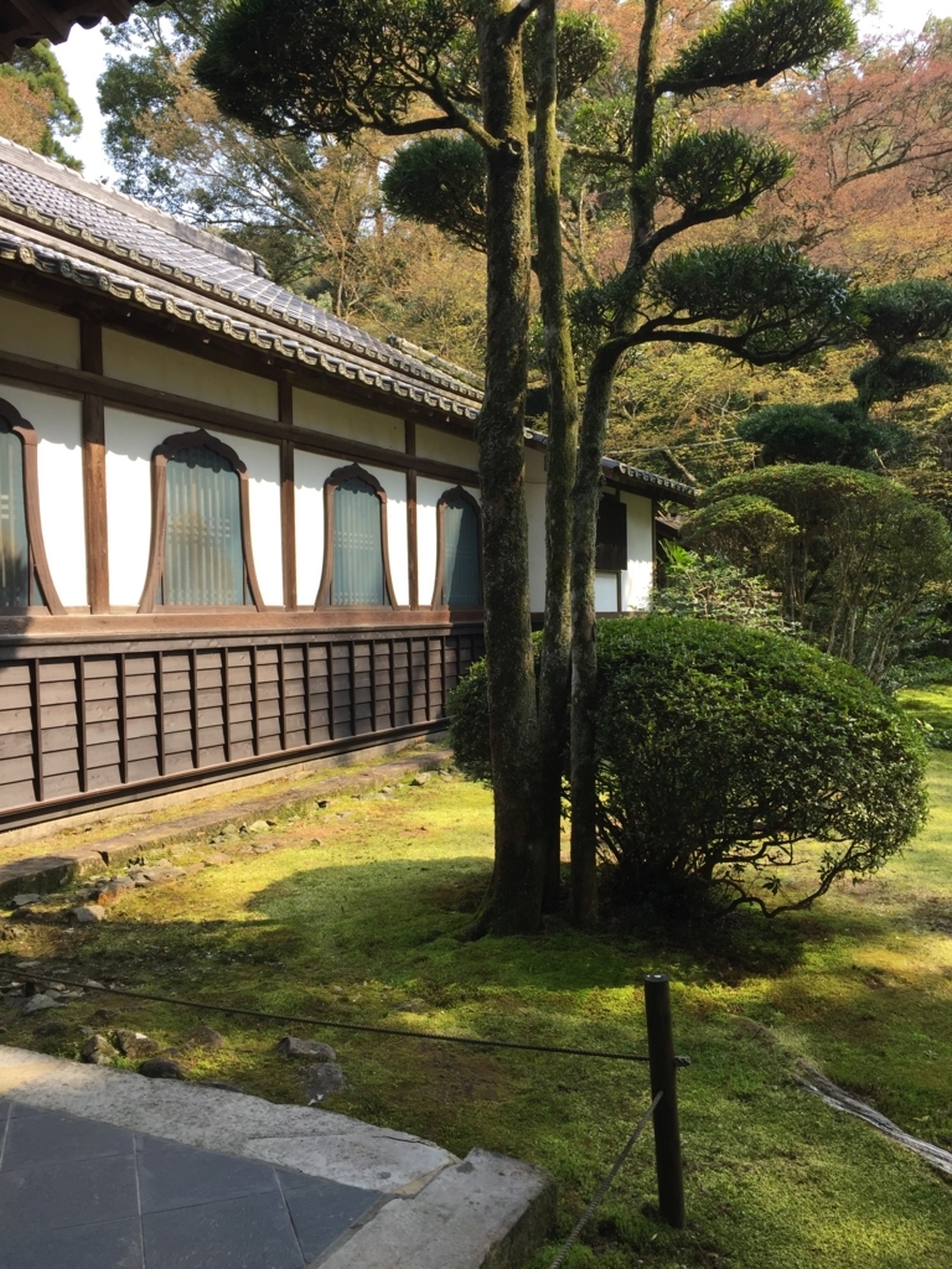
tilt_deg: -1.9
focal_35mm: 29
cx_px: 476
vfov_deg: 61.7
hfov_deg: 48.2
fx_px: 1063
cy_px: 634
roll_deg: +2.2
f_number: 2.2
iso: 32
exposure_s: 1/359
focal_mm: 4.15
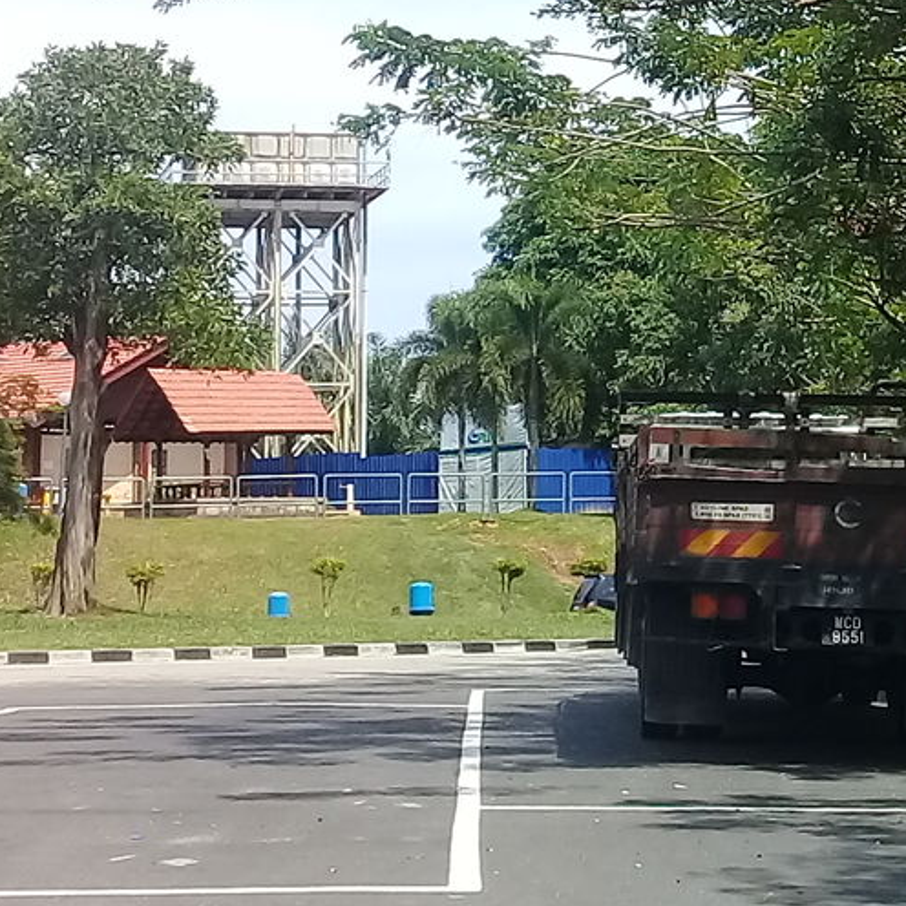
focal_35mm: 106
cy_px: 91
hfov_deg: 16.2
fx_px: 3139
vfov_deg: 16.2
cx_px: 866
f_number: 2.2
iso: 50
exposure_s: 1/799
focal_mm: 3.3
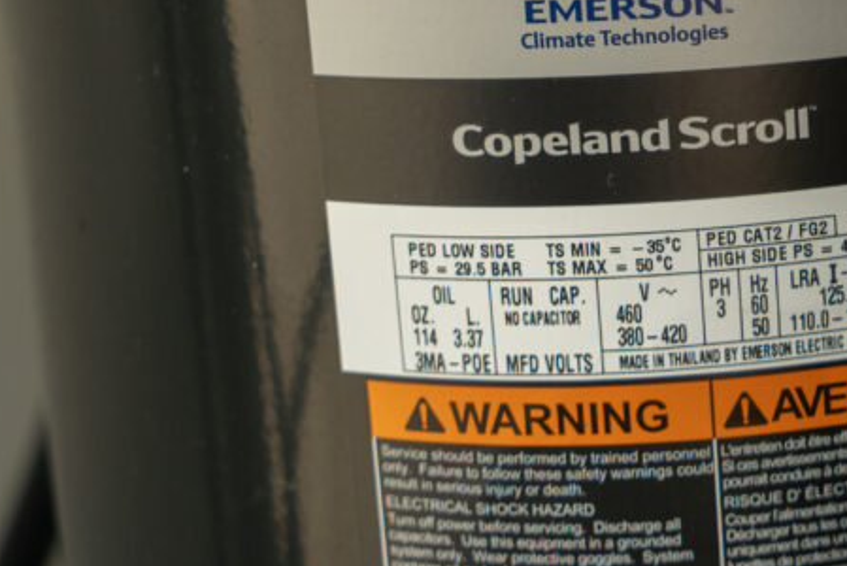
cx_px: 847
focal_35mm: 98
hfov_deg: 20.2
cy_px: -67
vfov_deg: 13.7
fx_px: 2307
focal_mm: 43
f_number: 4.5
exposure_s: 1/160
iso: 125
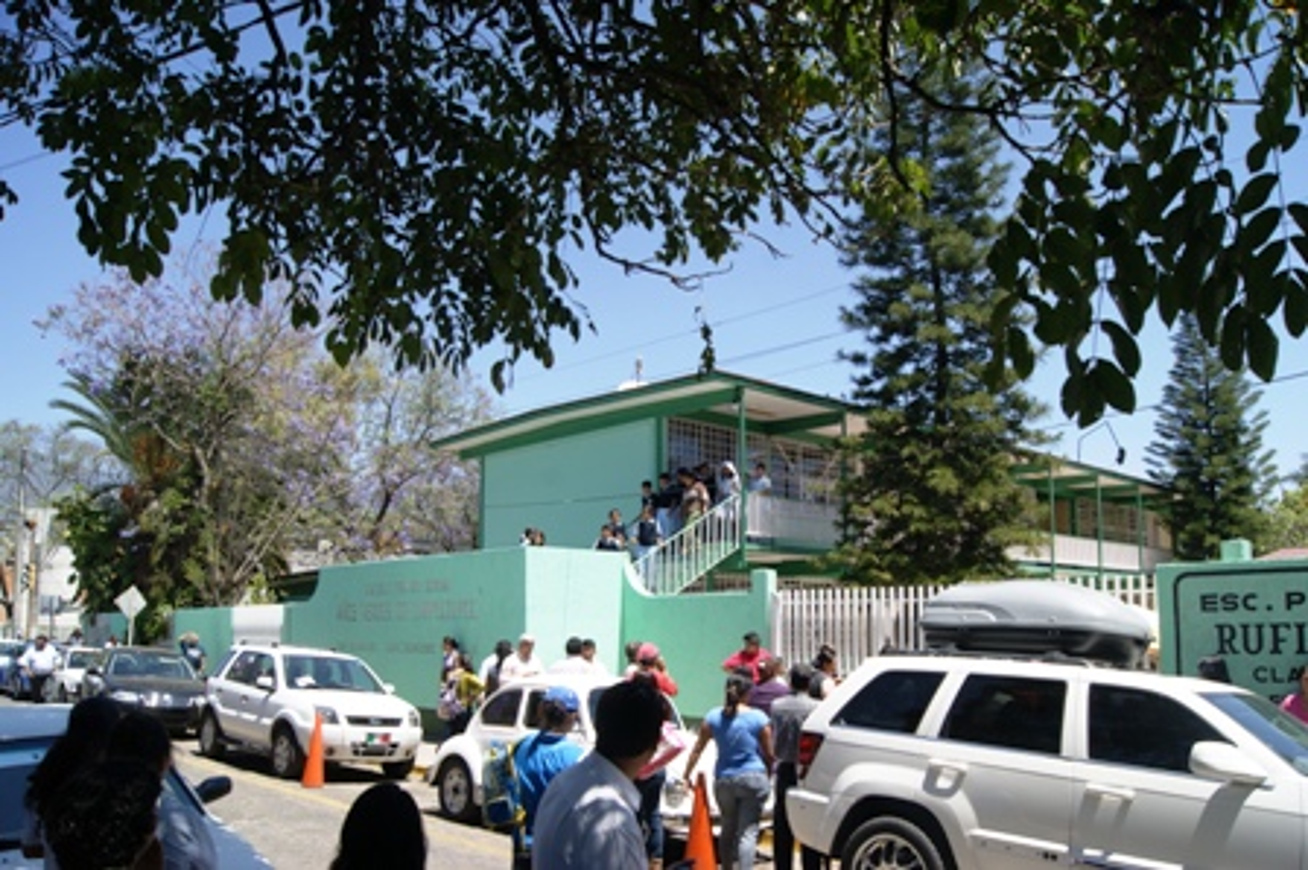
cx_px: 654
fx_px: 980
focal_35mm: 27
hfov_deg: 67.4
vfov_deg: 47.9
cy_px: 435
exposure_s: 1/125
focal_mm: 18
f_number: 10
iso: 100
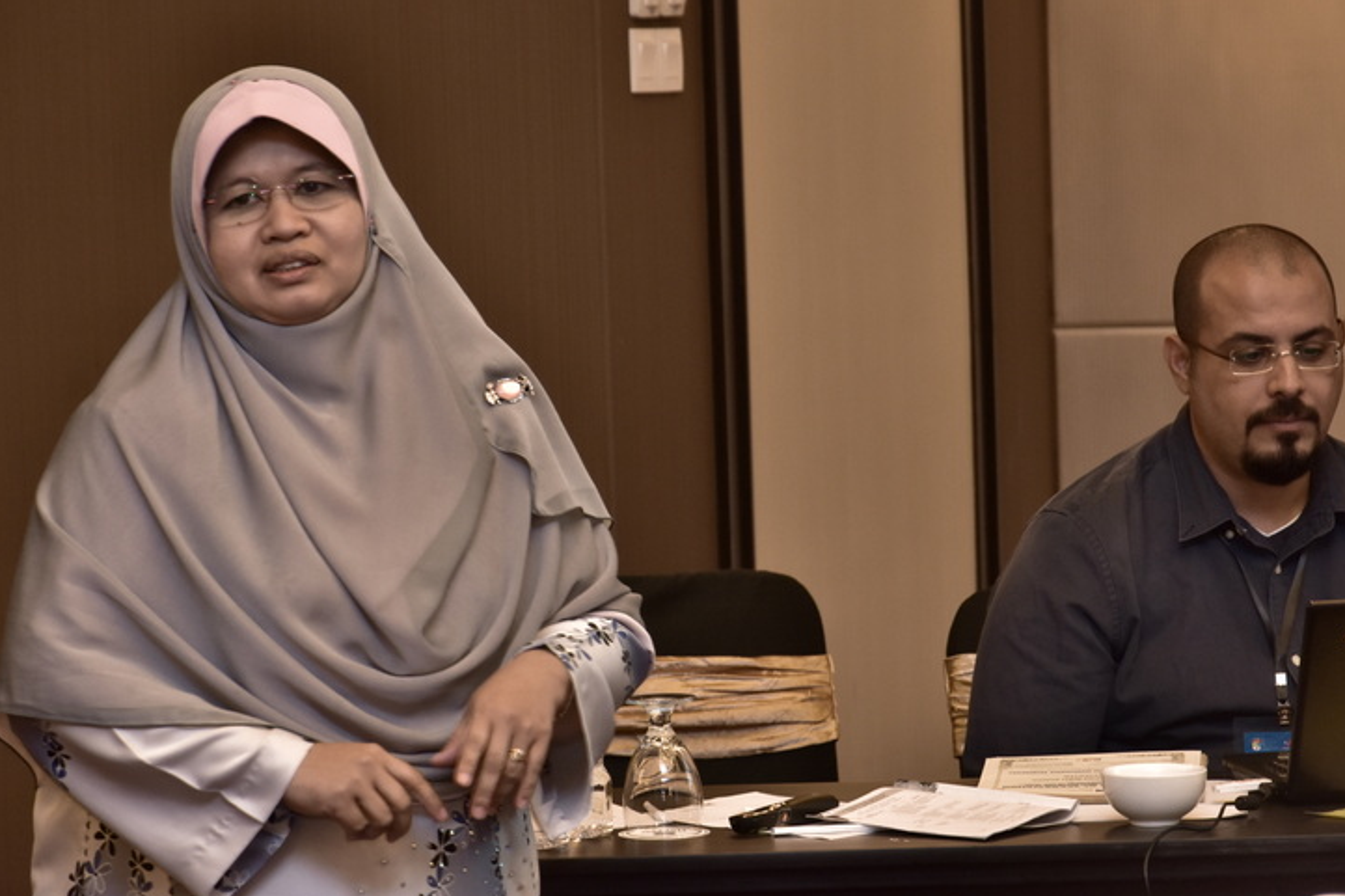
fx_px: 6088
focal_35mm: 163
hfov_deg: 12.6
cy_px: 406
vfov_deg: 8.4
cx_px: 678
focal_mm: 98
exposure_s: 1/50
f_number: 6.3
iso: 1000
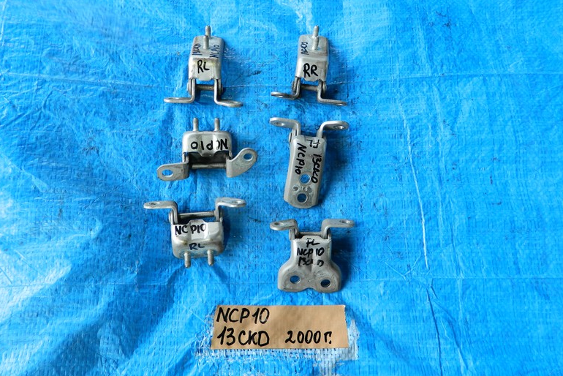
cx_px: 271
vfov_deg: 47.9
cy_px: 176
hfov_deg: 67.3
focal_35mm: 27
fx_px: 422
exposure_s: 1/60
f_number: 3.1
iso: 80
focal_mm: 4.5
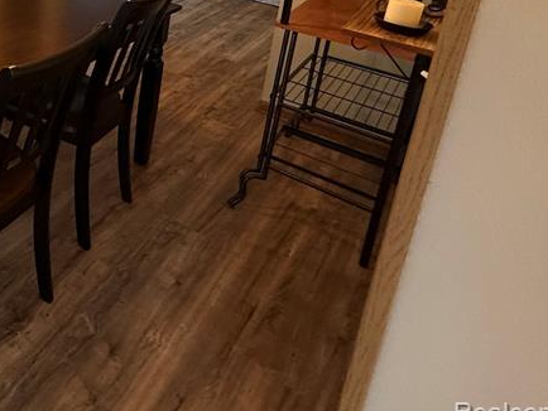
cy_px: -52
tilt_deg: -10.9
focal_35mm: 33
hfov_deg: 42.5
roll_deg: -1.5
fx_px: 523
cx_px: -64
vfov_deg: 35.9
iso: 250
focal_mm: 2.22
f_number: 2.2
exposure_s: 1/60
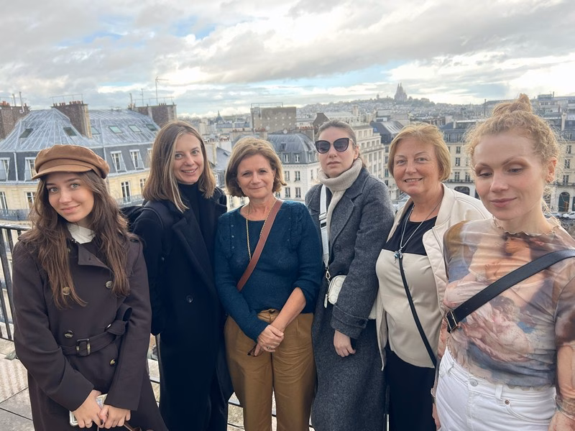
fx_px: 432
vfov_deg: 53.1
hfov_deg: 67.3
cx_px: 288
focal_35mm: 26
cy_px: 216
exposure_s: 1/302
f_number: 1.5
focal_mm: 5.7
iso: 50
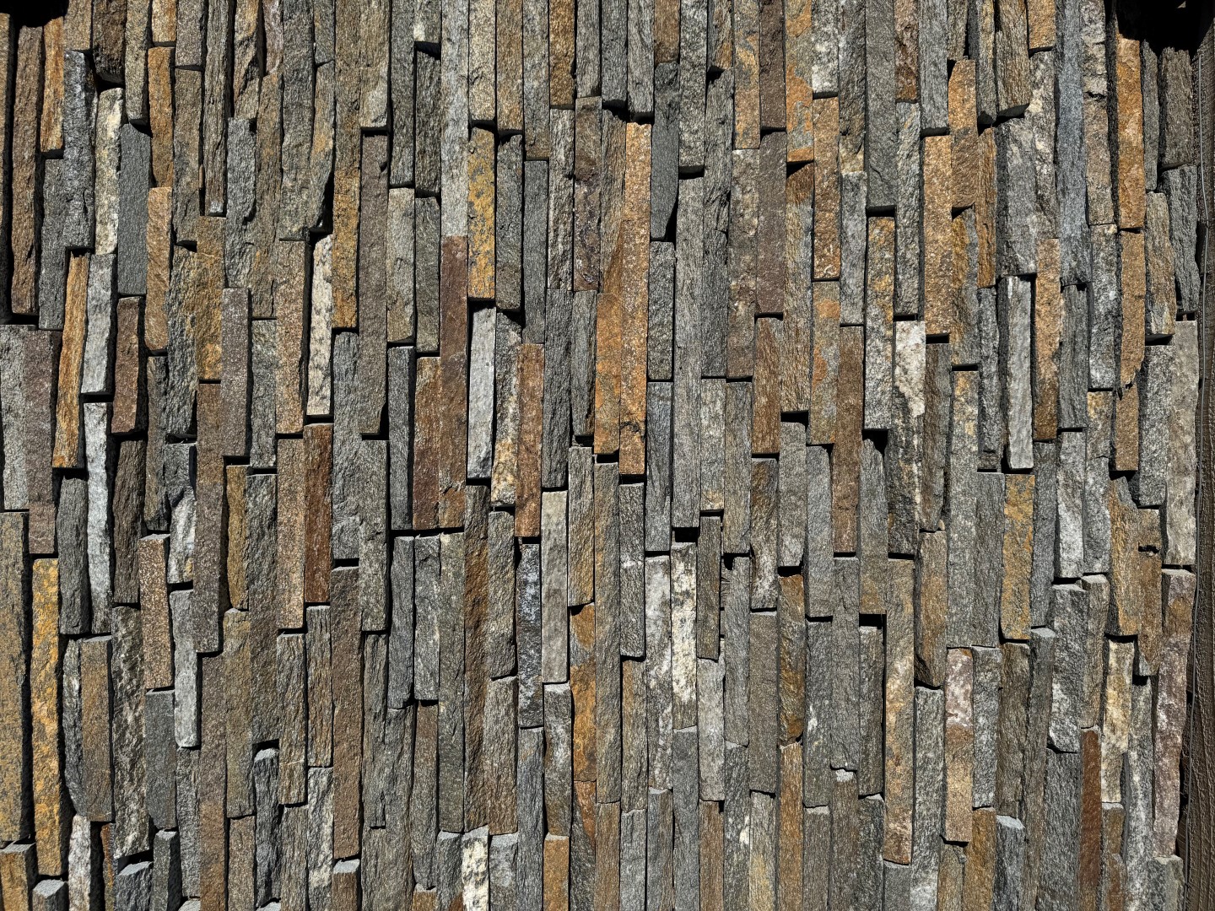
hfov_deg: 71.6
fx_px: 842
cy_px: 456
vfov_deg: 56.8
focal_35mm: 24
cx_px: 608
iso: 80
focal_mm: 6.76
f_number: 1.78
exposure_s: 1/9009
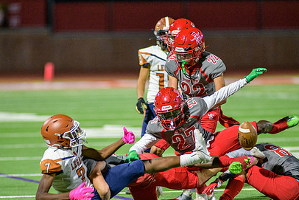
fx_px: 3564
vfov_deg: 3.2
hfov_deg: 4.8
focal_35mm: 429
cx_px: 133
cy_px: 126
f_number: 2.8
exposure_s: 1/500
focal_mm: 300
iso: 2000
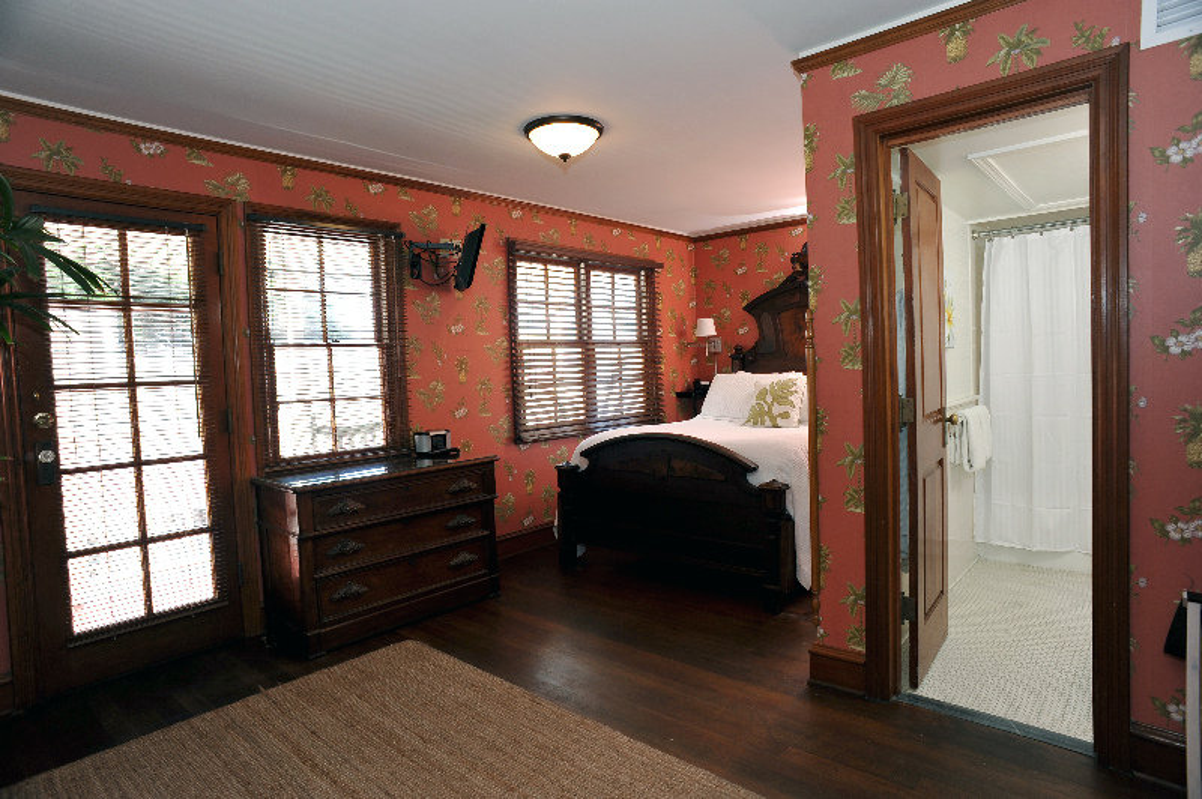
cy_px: 400
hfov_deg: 84.0
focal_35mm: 20
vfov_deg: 61.8
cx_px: 601
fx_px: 667
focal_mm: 20
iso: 800
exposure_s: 1/80
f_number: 7.1
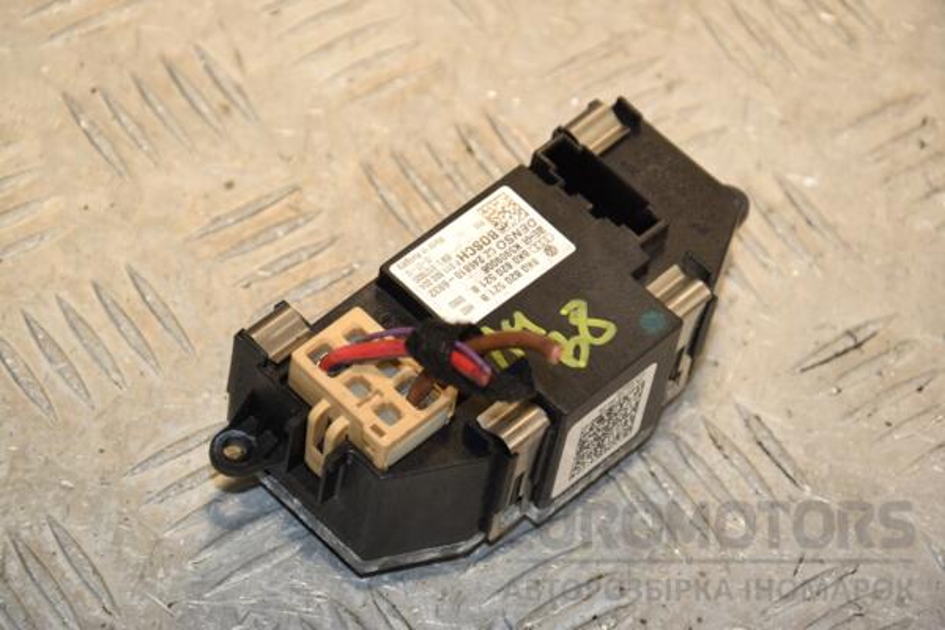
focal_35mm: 158
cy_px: 315
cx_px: 472
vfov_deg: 8.7
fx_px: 4134
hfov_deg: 13.0
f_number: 8
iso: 800
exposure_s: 1/200
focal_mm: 105
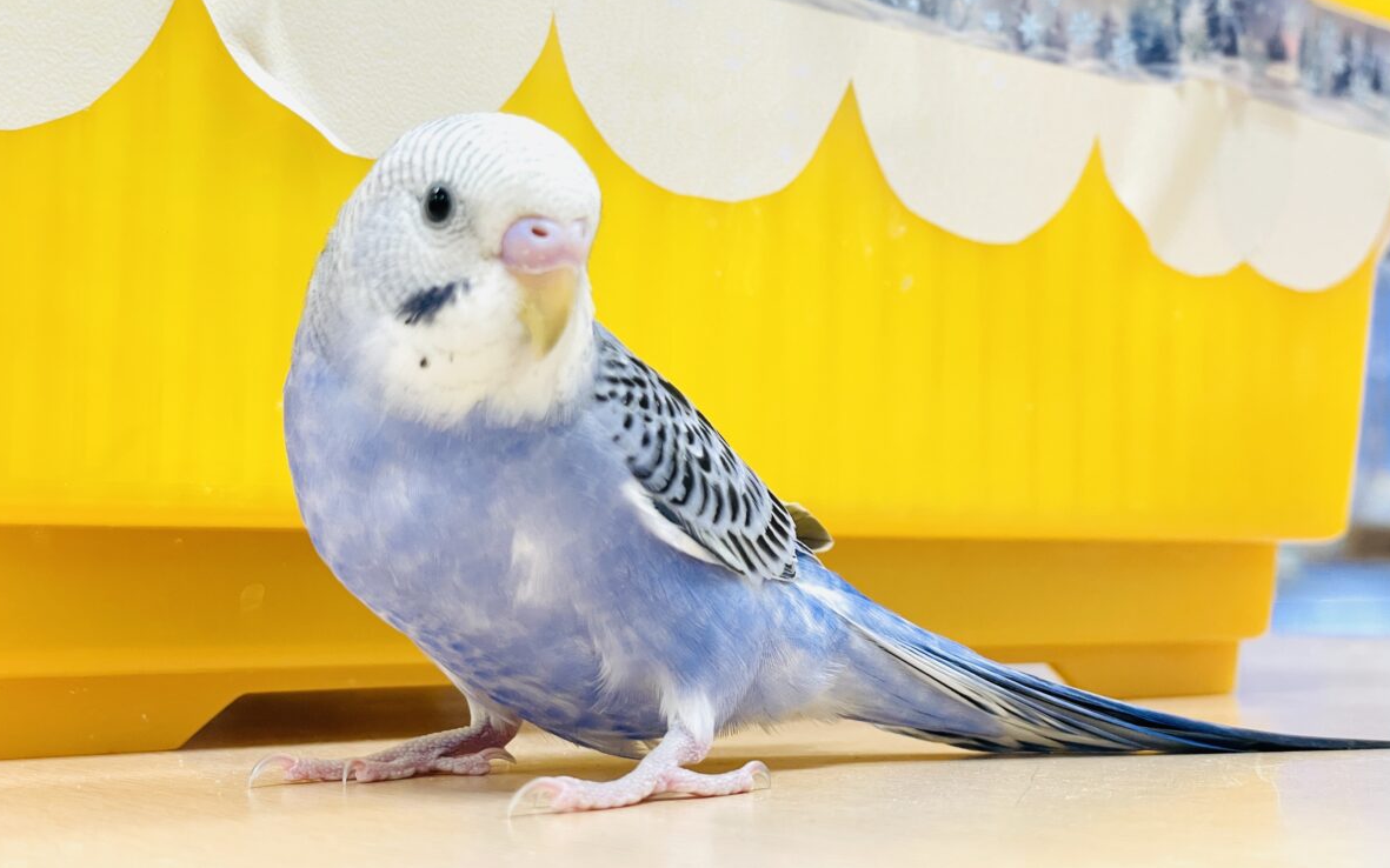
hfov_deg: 36.3
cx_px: 696
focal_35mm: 56
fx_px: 2121
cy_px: 423
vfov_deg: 23.1
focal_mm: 6
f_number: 2
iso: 100
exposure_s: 1/100
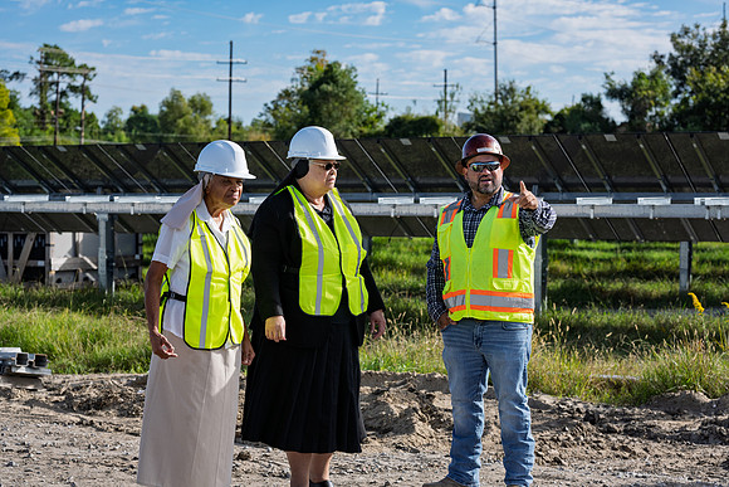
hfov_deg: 23.9
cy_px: 244
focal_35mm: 85
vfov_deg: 16.1
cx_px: 364
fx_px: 1722
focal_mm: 85
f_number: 5.6
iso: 200
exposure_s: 1/1000
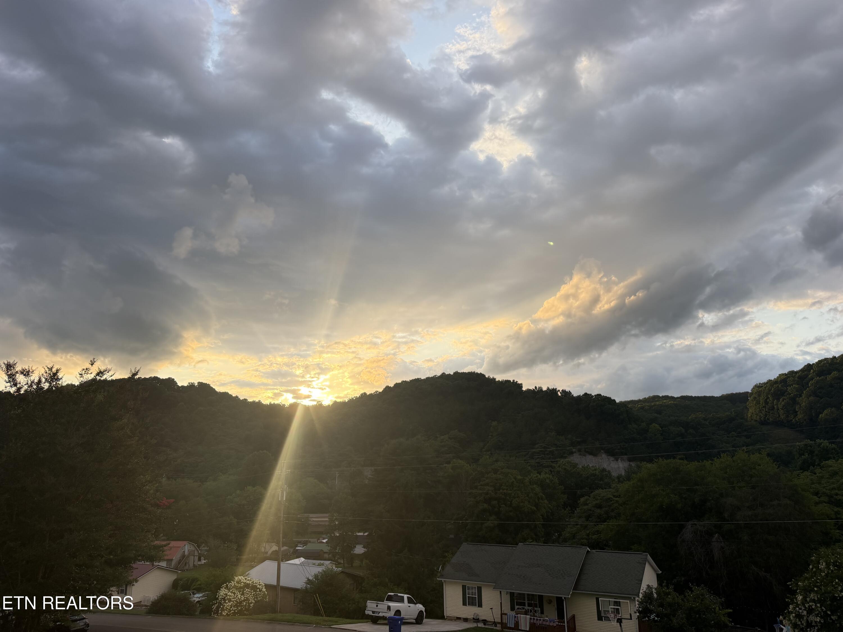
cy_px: 316
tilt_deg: +12.6
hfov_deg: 71.6
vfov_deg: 56.8
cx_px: 422
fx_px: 584
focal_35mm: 24
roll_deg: +1.0
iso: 100
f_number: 1.78
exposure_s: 1/1812
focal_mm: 6.76
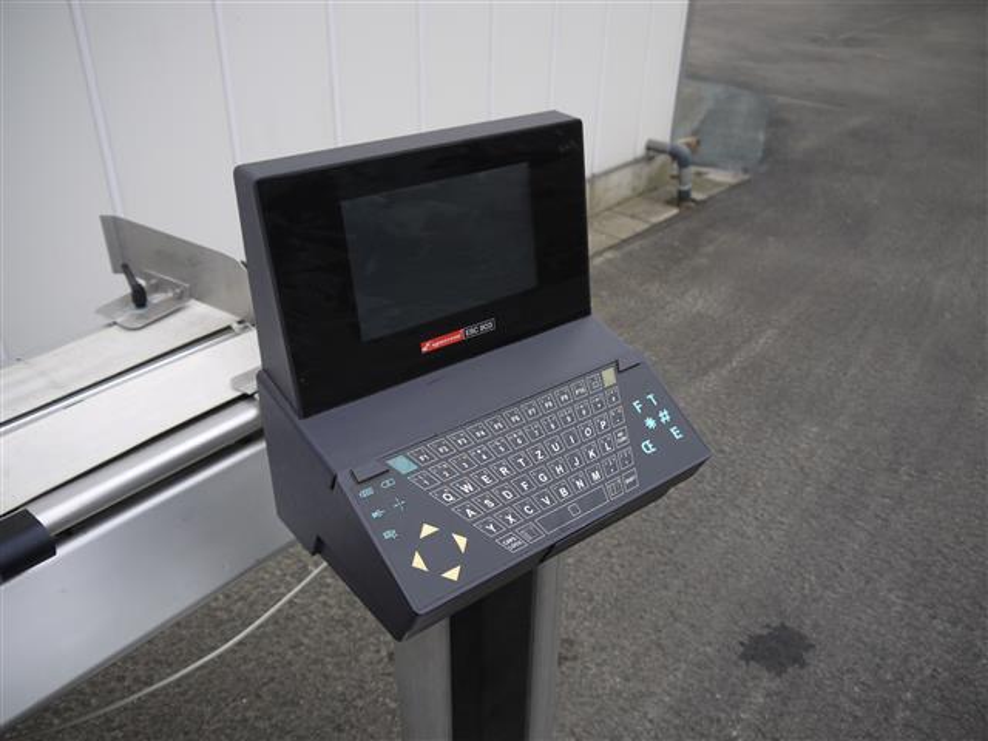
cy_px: 370
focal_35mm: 28
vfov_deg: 49.7
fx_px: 799
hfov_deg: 63.4
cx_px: 494
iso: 100
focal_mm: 14
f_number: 3.5
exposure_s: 1/200
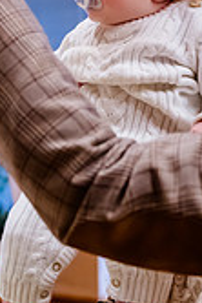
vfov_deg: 16.5
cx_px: 99
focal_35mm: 121
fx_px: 1016
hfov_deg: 11.4
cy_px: -3
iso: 2500
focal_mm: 31
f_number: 2.8
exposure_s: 1/160
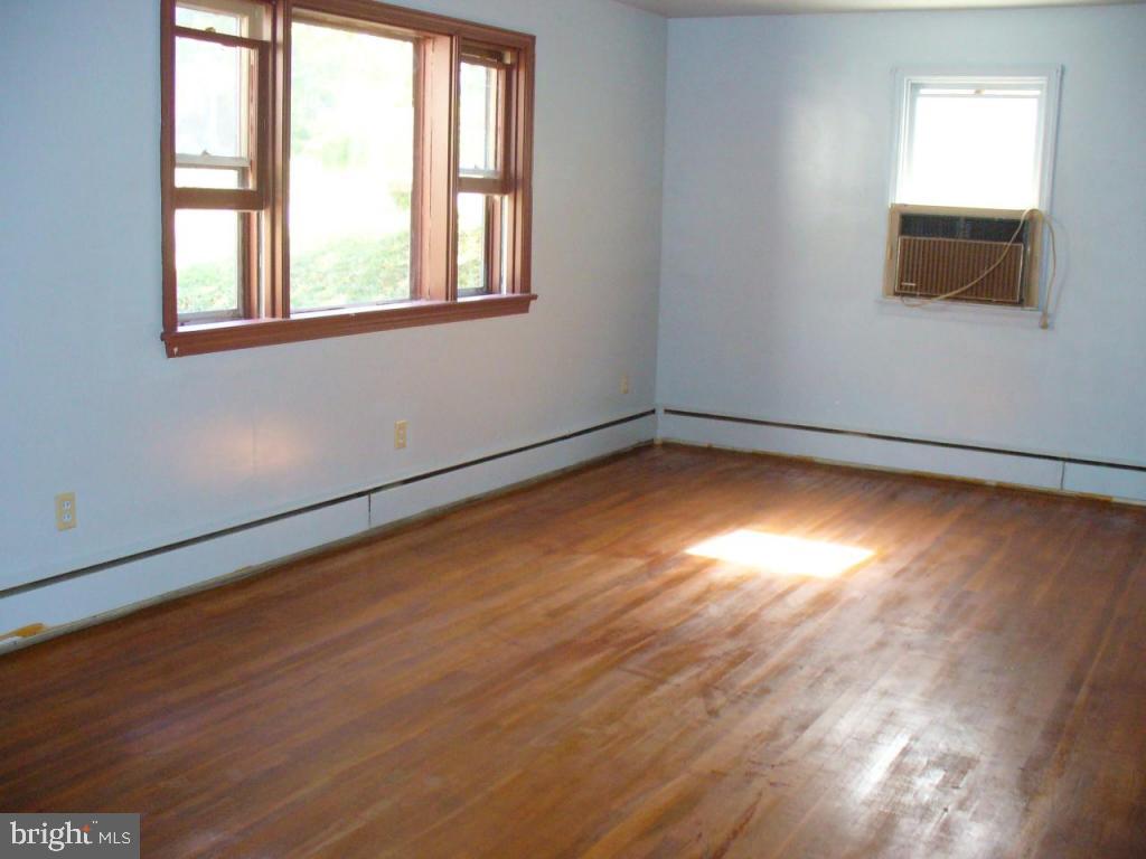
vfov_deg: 38.7
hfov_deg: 50.1
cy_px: 430
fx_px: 1225
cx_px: 573
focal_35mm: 37
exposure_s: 1/60
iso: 300
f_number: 2.8
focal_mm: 6.1
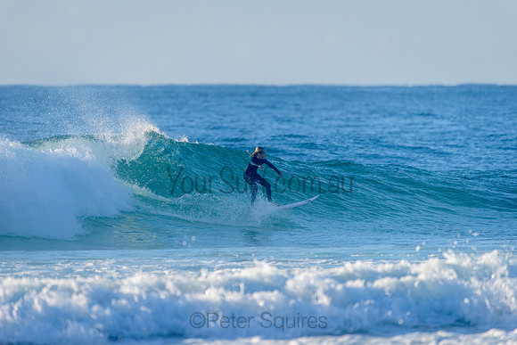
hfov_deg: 4.1
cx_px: 258
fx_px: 7185
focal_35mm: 500
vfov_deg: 2.8
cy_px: 172
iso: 360
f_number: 5.6
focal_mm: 500
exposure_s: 1/2000
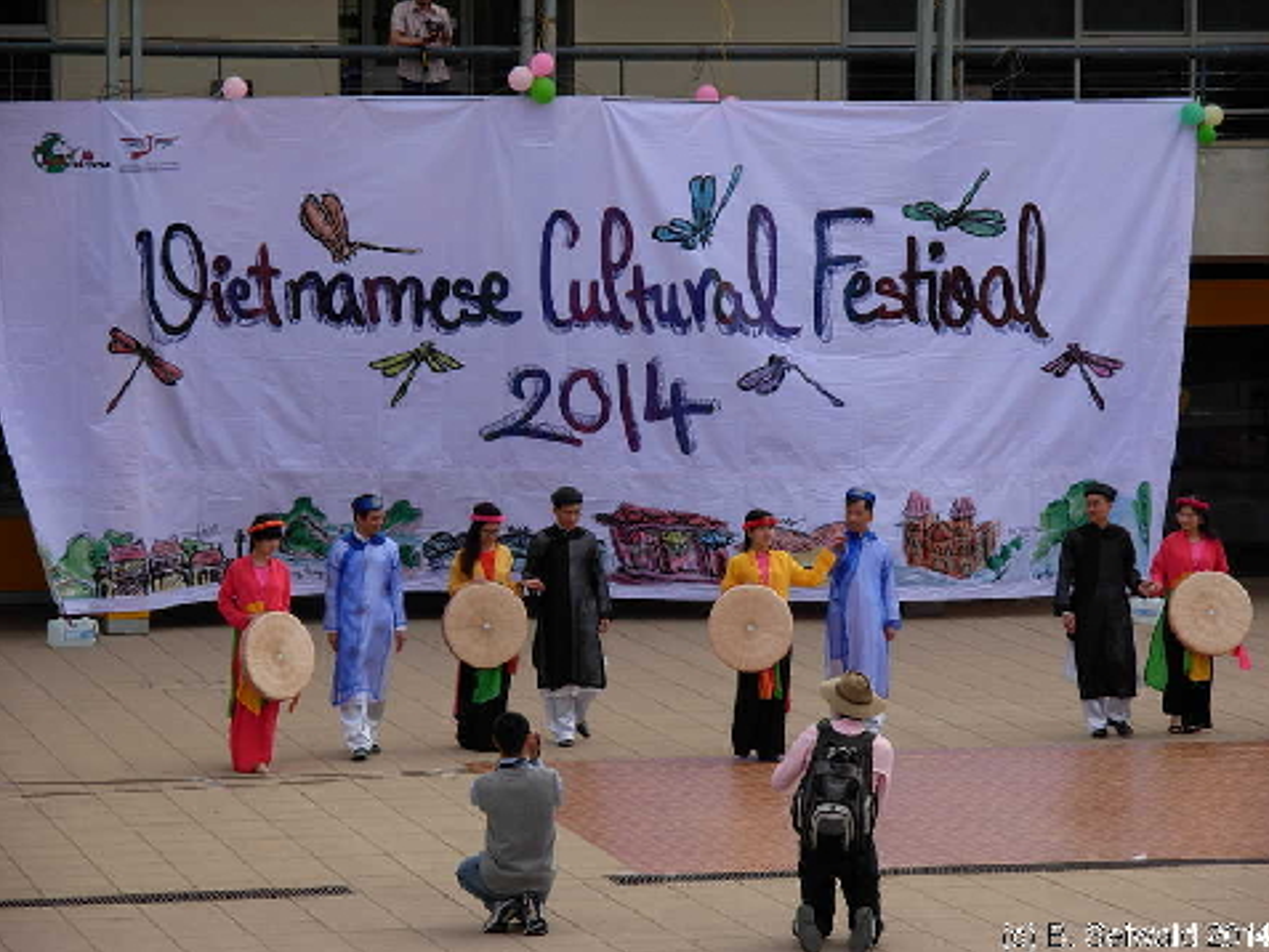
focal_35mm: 154
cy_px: 476
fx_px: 5647
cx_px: 636
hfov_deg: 12.8
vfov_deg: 9.6
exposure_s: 1/215
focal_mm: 25.3
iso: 79
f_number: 4.7
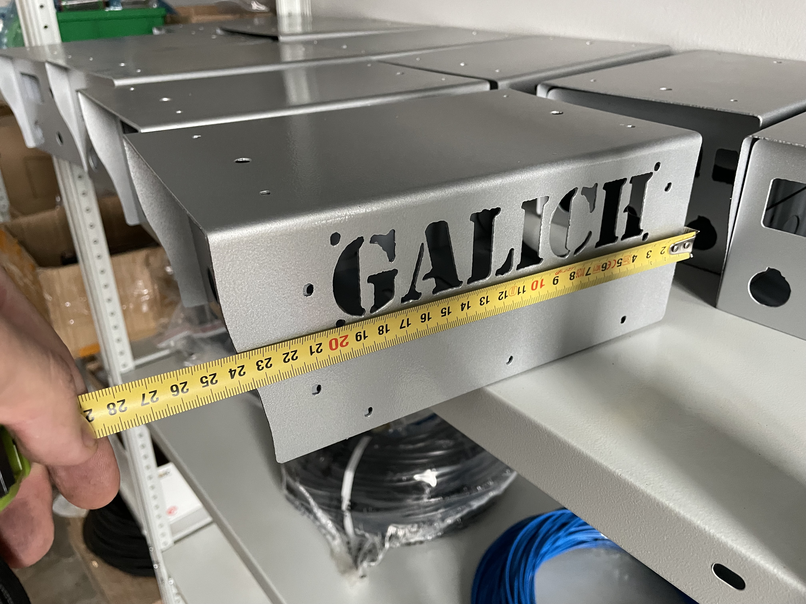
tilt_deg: -28.3
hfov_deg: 67.3
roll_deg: +1.6
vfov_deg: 53.1
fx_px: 605
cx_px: 403
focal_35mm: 26
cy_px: 302
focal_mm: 4.2
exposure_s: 1/60
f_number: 1.6
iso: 320
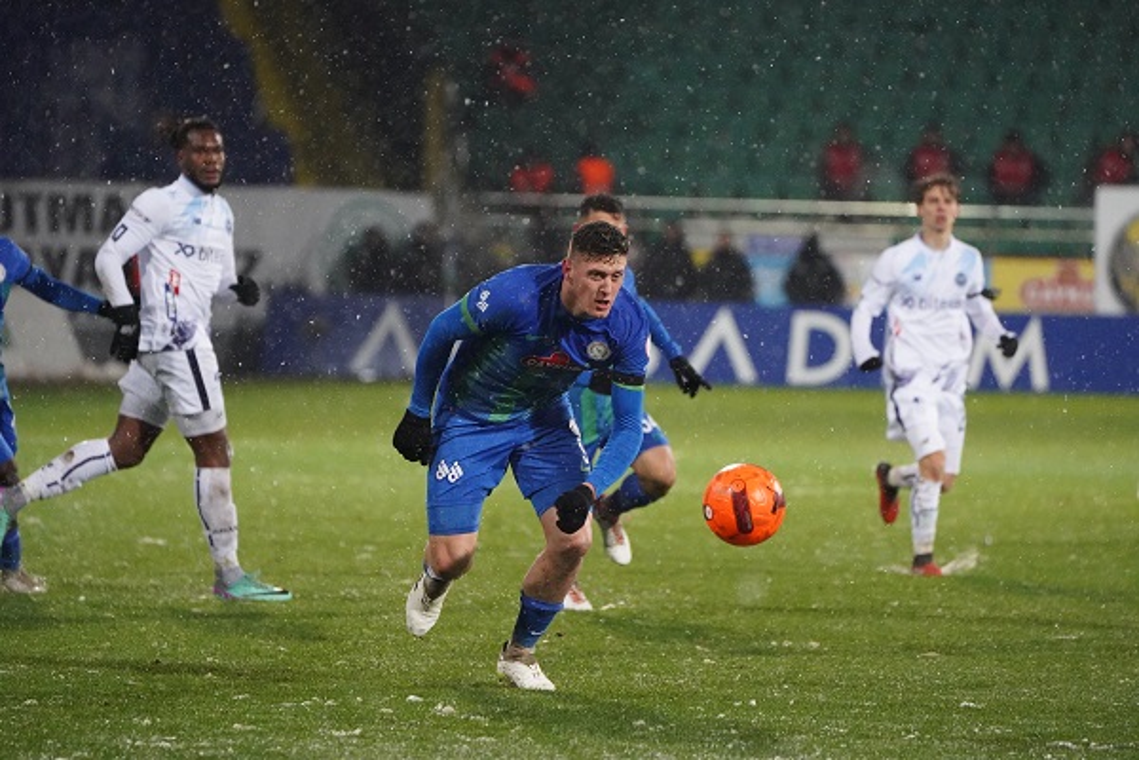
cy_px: 380
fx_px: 10155
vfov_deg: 4.3
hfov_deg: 6.4
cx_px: 570
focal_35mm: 321
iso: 12800
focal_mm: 321
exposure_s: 1/1600
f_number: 5.6
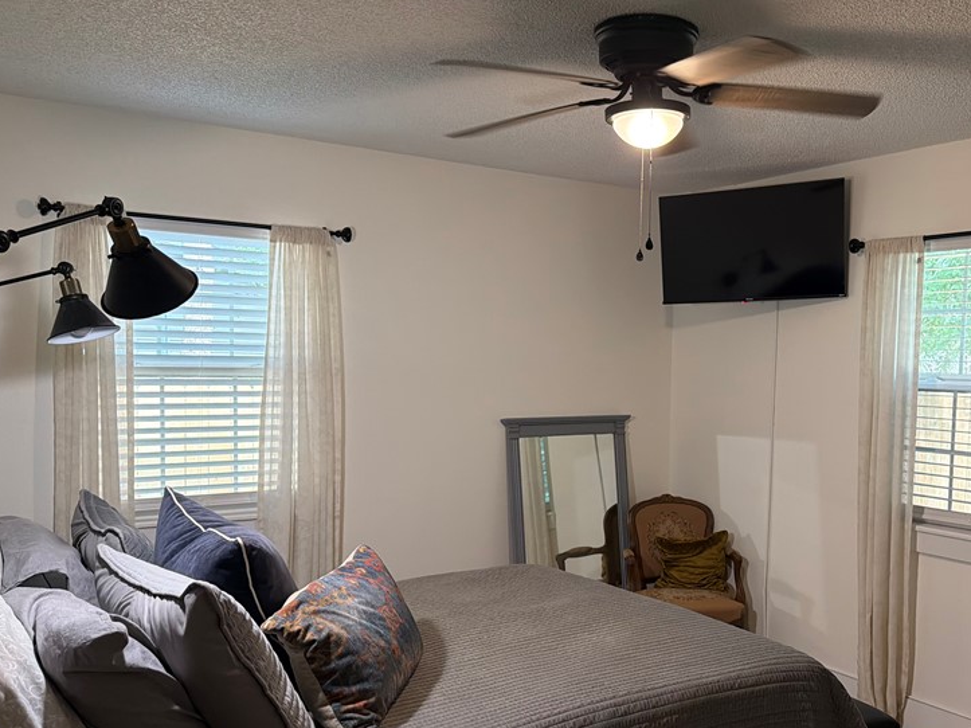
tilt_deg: -4.1
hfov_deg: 53.3
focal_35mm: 34
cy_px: 419
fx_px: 954
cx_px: 614
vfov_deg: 41.7
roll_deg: -1.0
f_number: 1.78
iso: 250
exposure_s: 1/60
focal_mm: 6.76
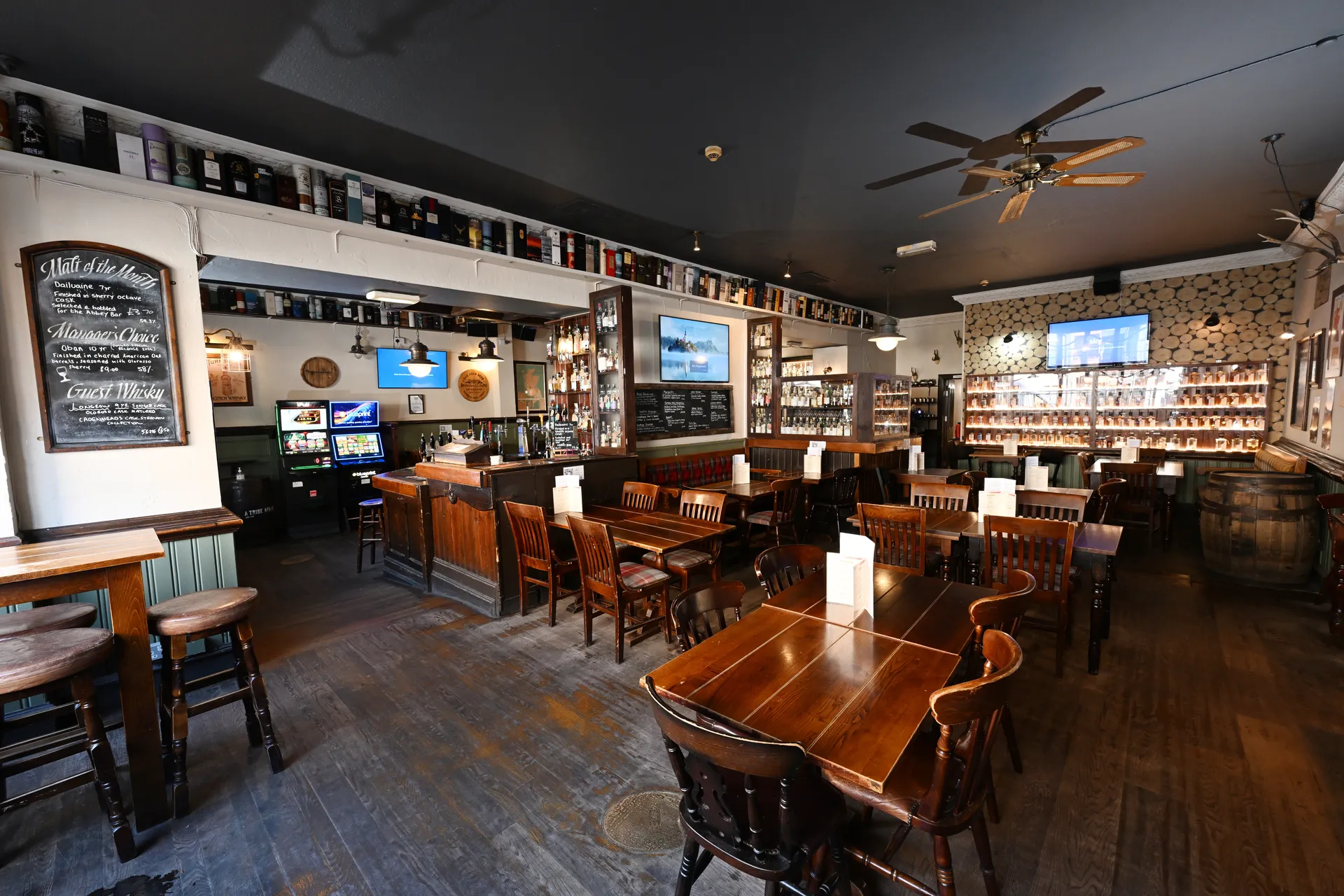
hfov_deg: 104.3
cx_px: 672
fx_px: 523
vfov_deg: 81.2
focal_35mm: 14
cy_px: 448
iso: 800
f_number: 8
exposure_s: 1/10
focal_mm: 14
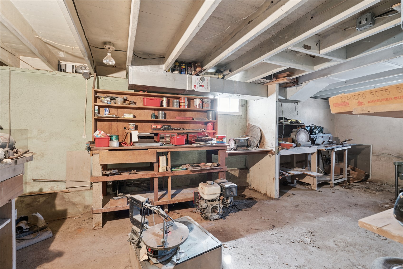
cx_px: 202
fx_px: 179
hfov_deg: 96.7
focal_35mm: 16
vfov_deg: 73.7
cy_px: 134
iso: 400
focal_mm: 16
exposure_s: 1/2
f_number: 8
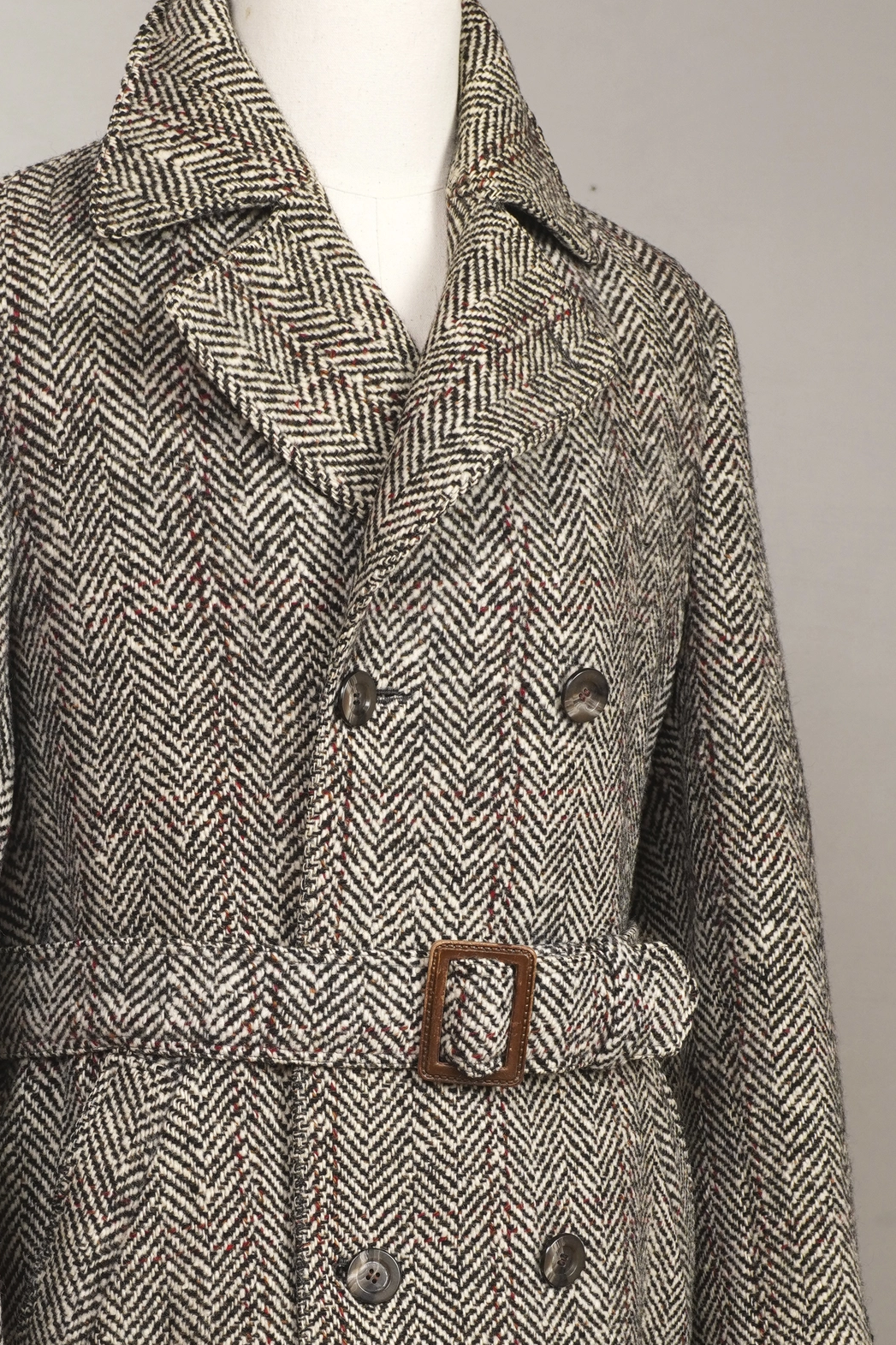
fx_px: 3286
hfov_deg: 15.5
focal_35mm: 88
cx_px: 252
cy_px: 1019
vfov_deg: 22.9
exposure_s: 1/20
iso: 320
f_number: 6.3
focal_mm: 32
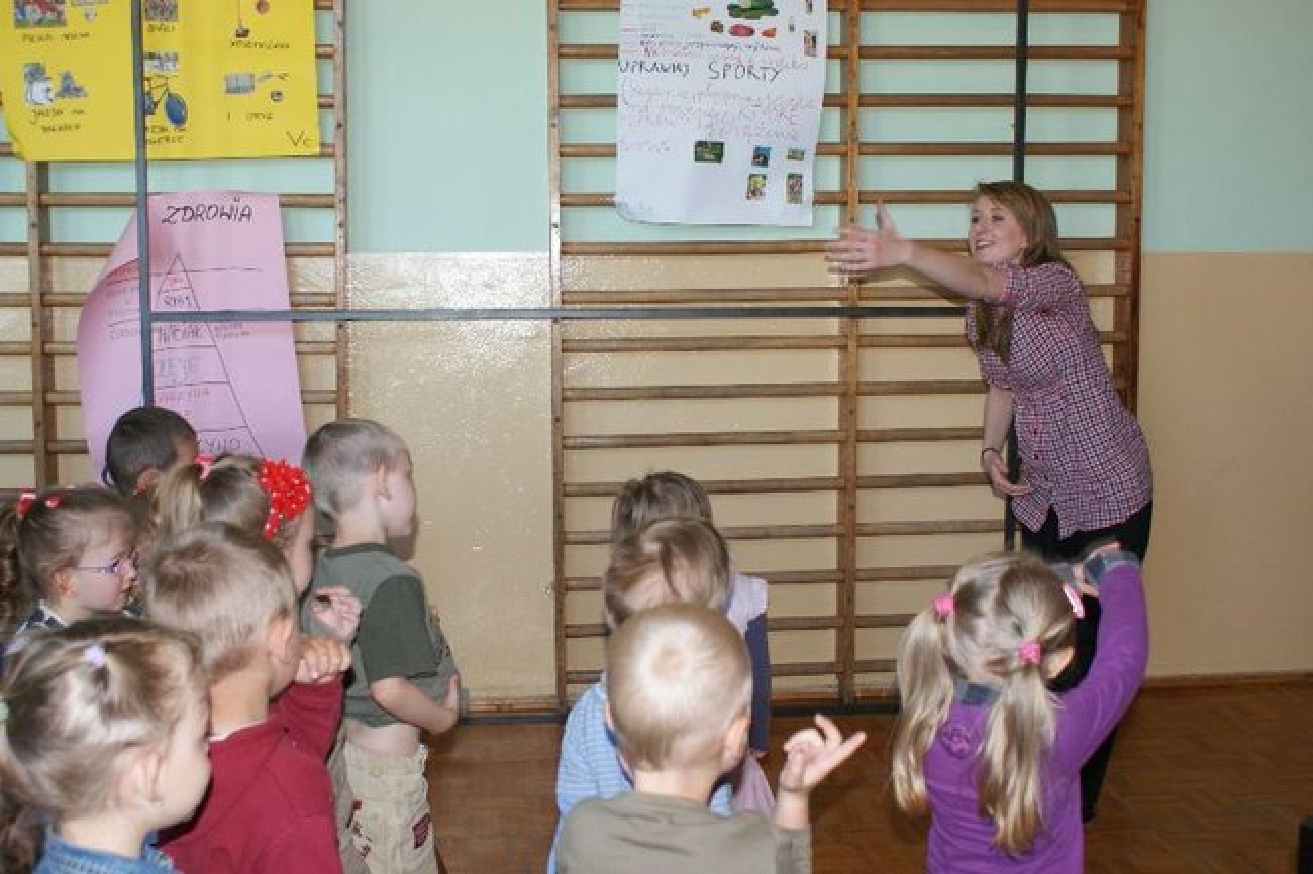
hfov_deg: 46.4
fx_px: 1531
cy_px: 437
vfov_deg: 31.9
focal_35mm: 42
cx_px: 656
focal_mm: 28
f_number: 5
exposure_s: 1/60
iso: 400
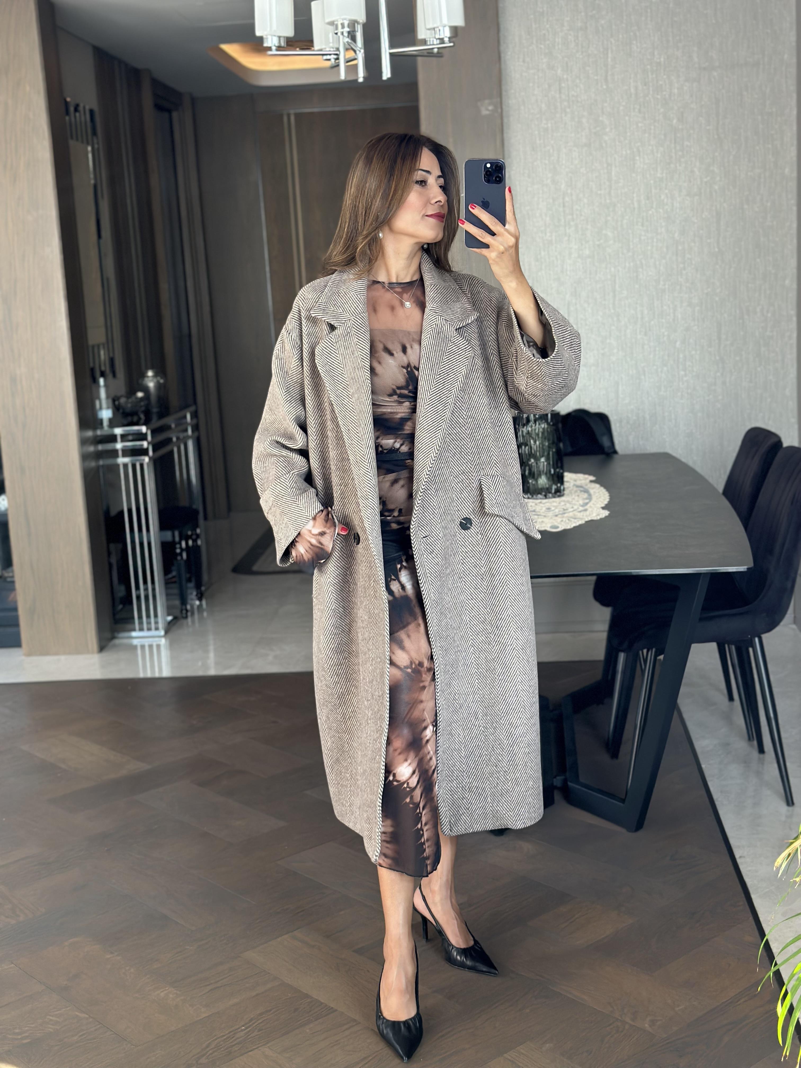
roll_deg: +4.1
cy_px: 534
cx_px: 400
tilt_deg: -16.4
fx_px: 1481
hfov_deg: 30.3
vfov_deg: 39.7
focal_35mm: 48
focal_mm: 6.86
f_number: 1.78
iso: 125
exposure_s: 1/99
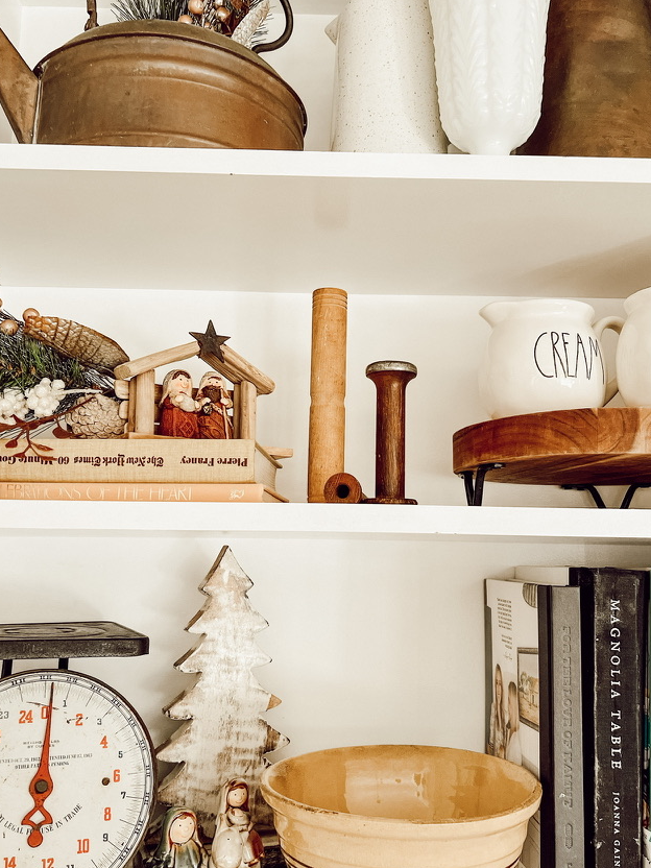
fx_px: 802
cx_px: 353
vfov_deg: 56.8
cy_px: 421
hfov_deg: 44.1
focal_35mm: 32
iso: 125
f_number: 1.5
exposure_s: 1/120
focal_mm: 5.7
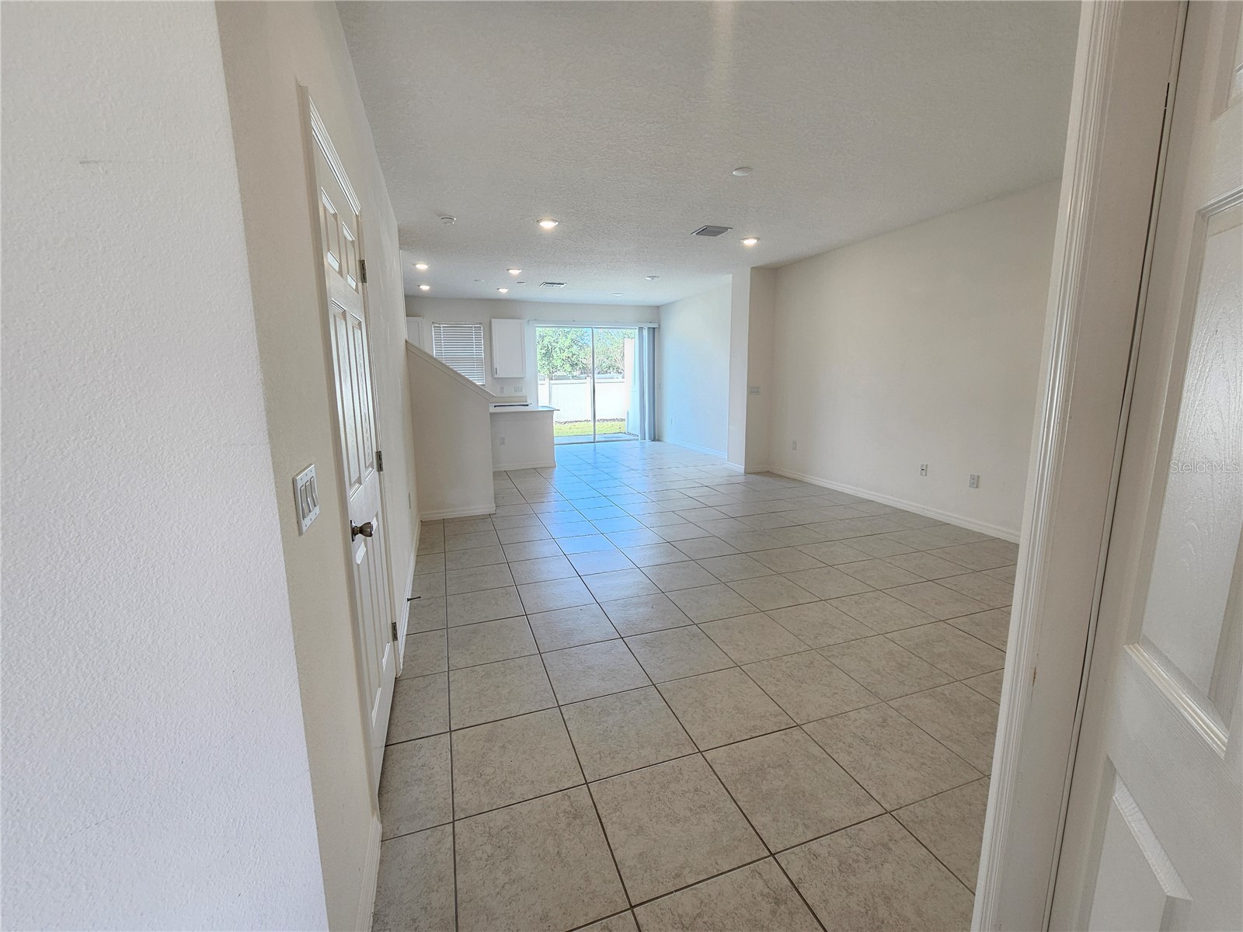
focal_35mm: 13
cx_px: 622
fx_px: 467
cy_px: 466
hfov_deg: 106.2
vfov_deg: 89.9
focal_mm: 2.2
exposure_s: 1/60
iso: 50
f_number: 2.2
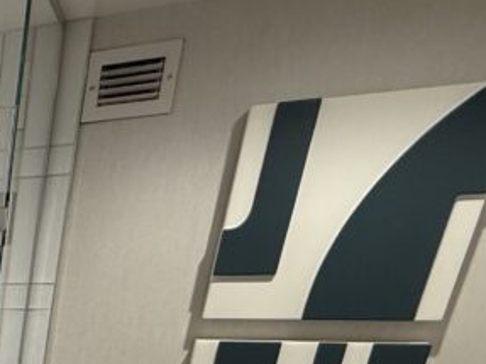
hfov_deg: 26.6
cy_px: 565
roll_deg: +2.2
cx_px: -254
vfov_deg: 22.8
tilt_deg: -24.3
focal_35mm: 50
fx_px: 702
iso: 100
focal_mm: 2.22
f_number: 2.2
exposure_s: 1/120
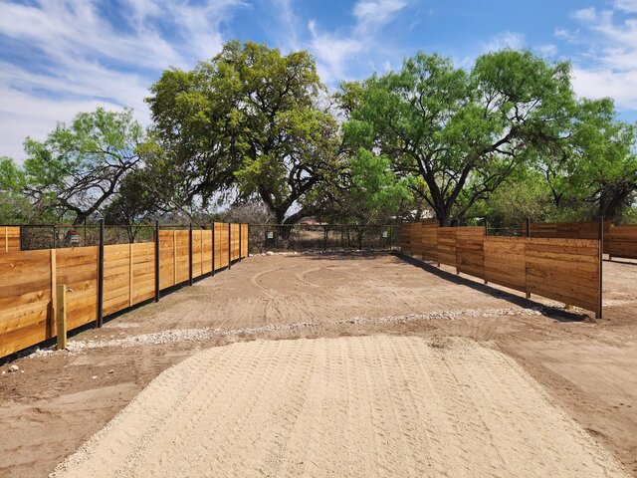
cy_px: 239
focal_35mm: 23
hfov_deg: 73.9
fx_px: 423
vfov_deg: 58.9
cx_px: 318
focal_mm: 5.4
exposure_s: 1/2497
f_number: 1.8
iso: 20
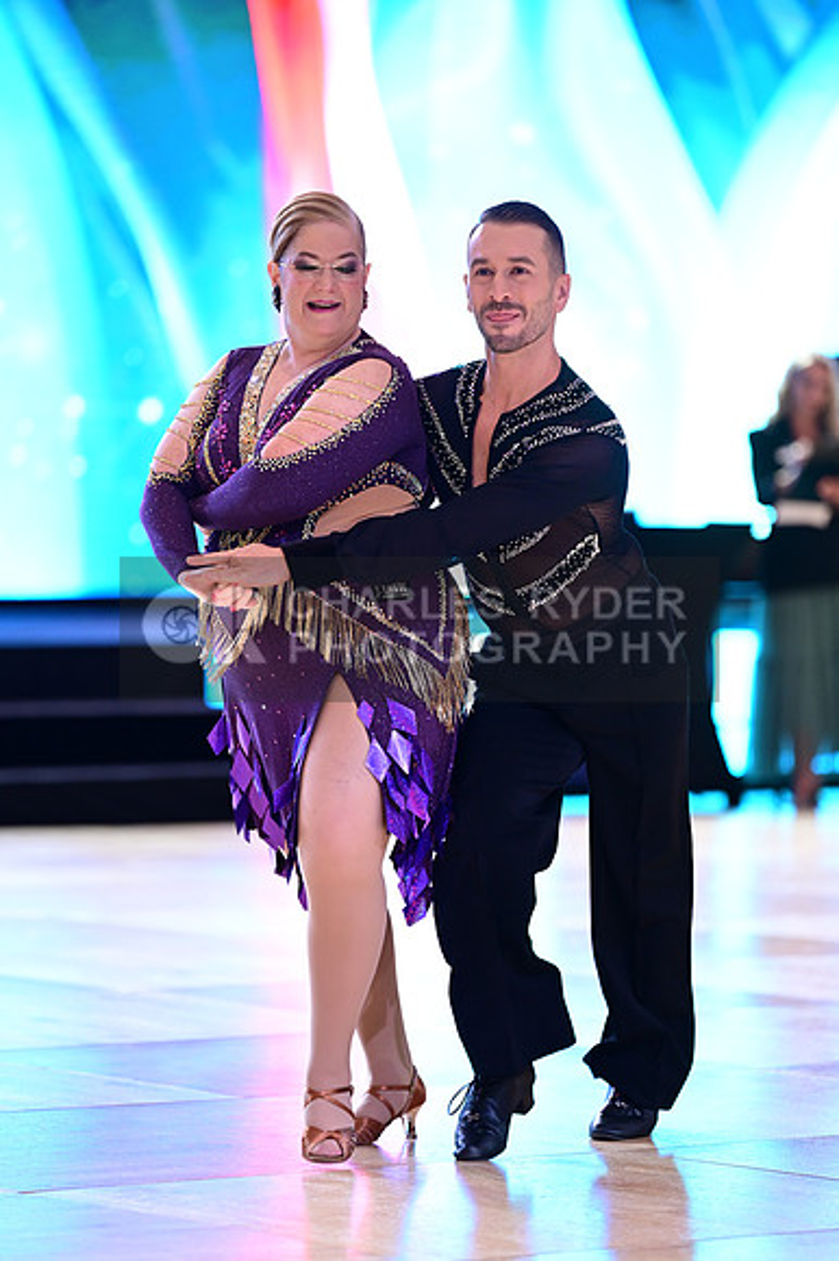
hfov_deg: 7.6
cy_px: 630
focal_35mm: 180
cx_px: 420
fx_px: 6300
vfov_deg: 11.4
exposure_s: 1/250
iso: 2000
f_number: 3.2
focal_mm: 180
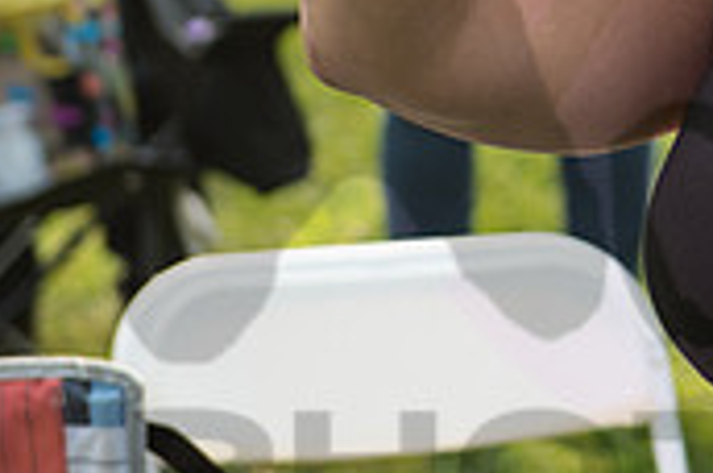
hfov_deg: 7.4
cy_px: -111
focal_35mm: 272
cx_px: 1087
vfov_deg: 5.0
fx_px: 5377
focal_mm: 66
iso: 200
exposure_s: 1/250
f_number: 3.5
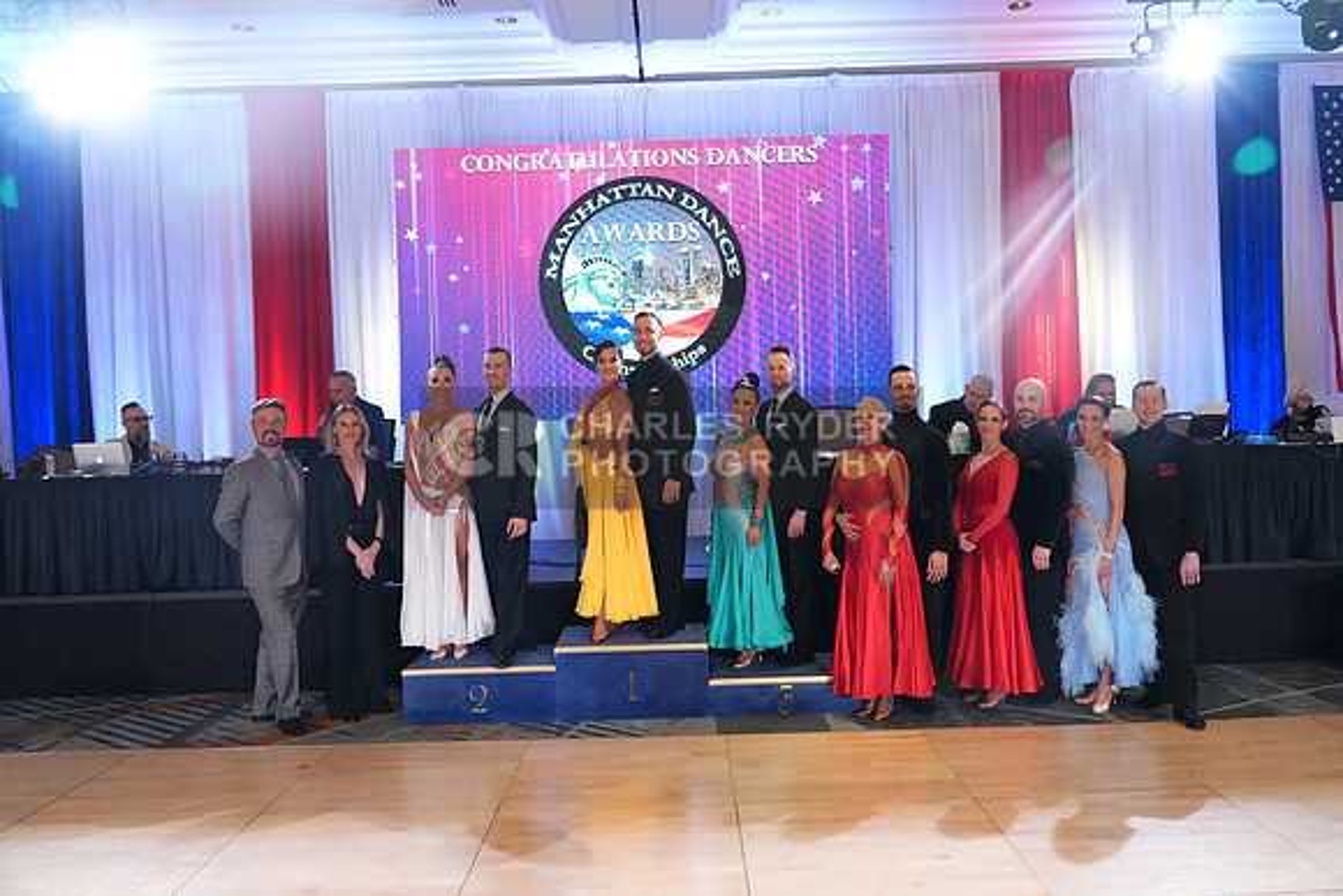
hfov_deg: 63.6
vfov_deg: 45.0
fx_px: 1082
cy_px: 448
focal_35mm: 29
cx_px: 672
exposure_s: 1/250
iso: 4000
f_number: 4.5
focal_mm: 29
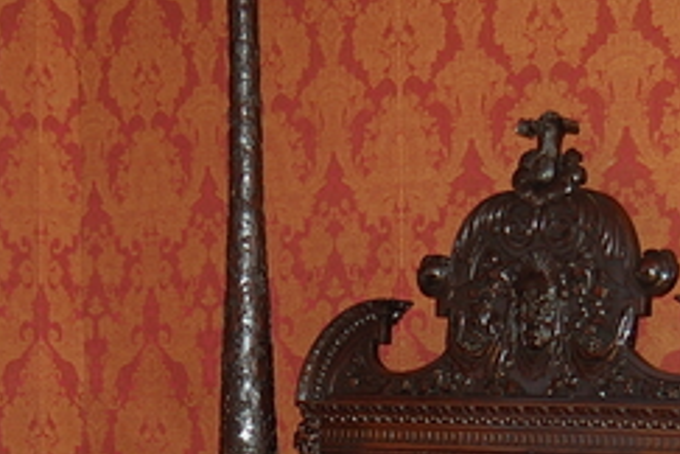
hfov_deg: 16.3
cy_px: 427
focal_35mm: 126
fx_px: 2380
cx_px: 277
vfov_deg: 10.8
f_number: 3.8
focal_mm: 34
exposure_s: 1/60
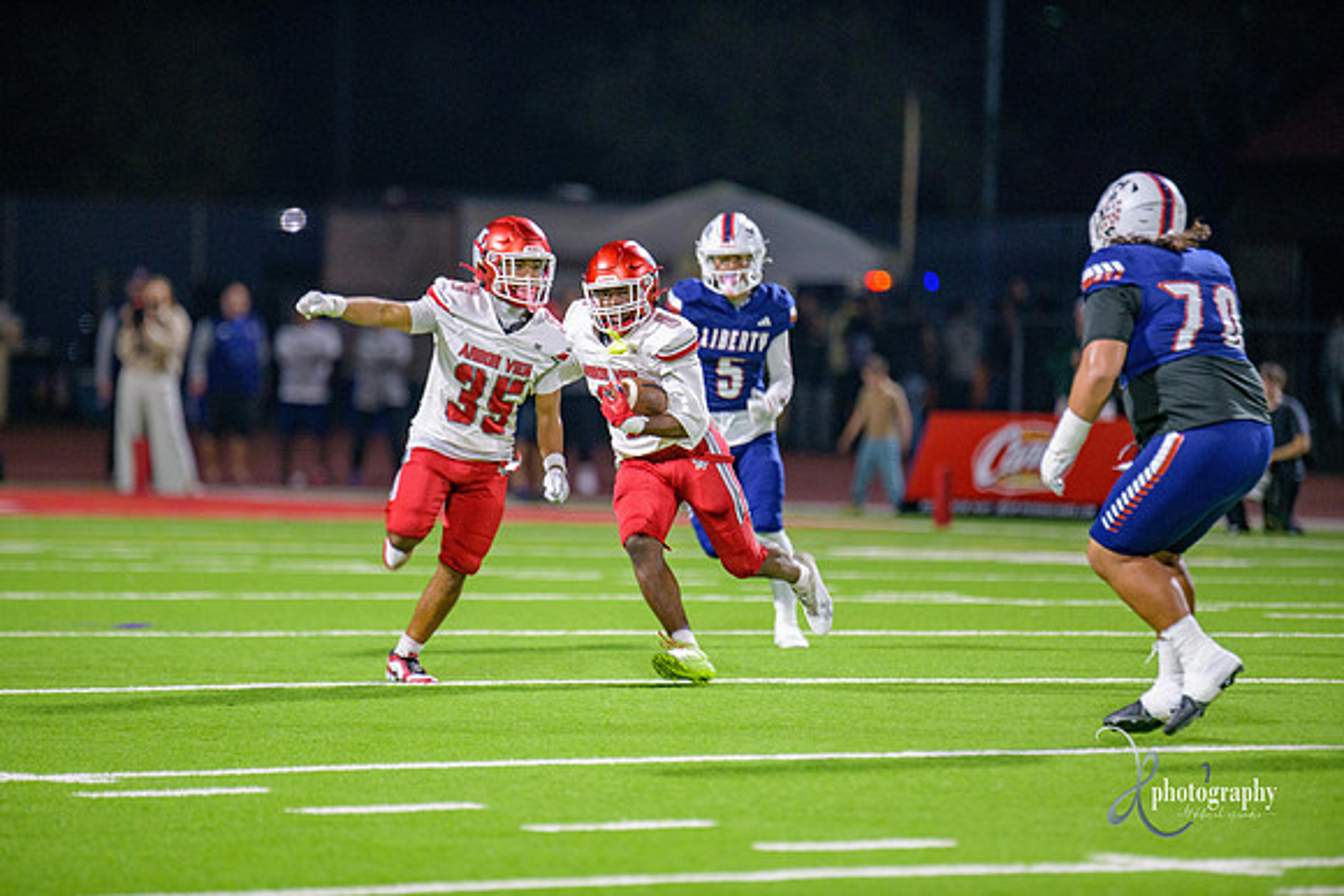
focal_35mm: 300
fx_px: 11202
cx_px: 672
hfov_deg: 6.9
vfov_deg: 4.6
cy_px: 448
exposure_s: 1/250
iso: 2000
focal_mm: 300
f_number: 2.8
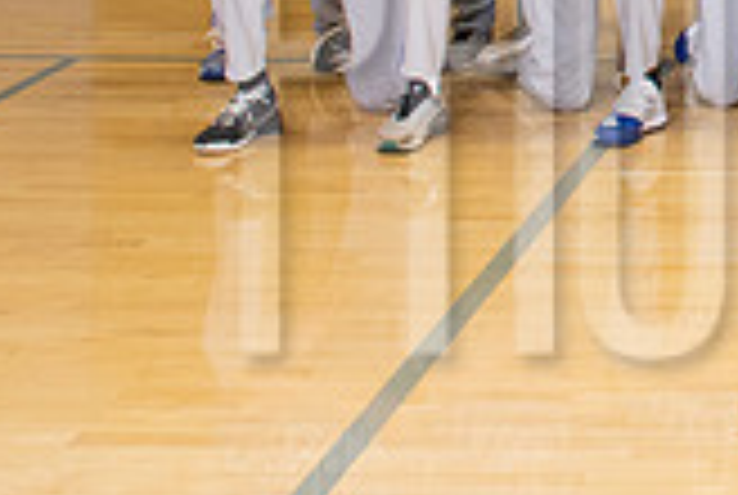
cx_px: 1231
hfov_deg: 15.0
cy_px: -449
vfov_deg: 10.5
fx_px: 2506
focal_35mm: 122
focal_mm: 24
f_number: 4
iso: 1250
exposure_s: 1/250
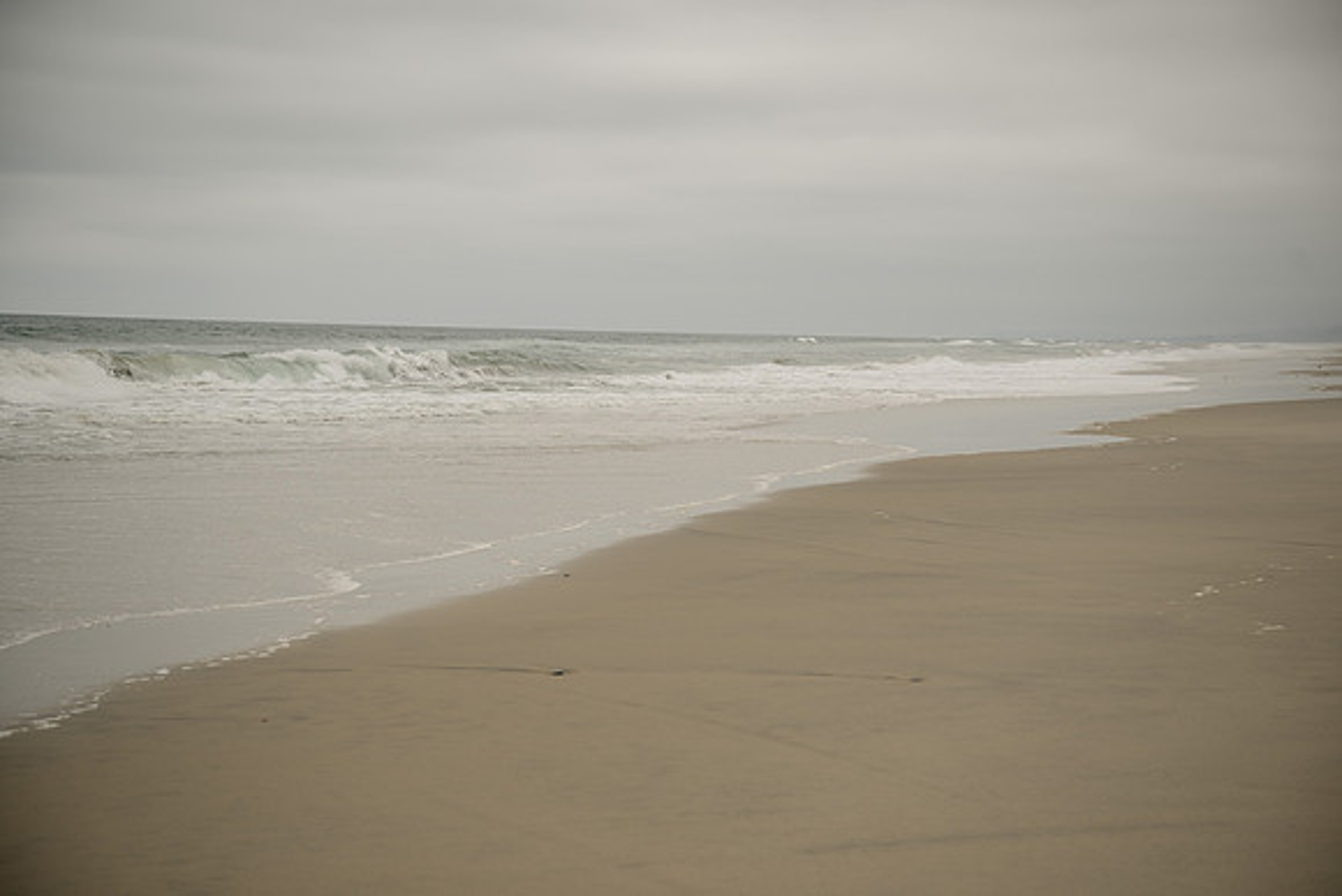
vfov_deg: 19.5
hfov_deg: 28.8
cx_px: 671
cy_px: 448
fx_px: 2610
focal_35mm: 70
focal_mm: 70
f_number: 4
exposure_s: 1/2500
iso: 100
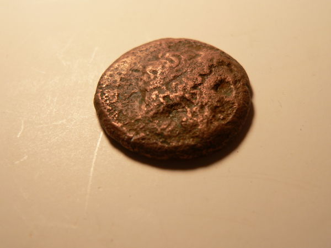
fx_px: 564
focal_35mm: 59
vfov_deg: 24.8
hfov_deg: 32.7
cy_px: 124
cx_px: 166
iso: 80
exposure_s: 1/50
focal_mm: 9.9
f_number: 2.8
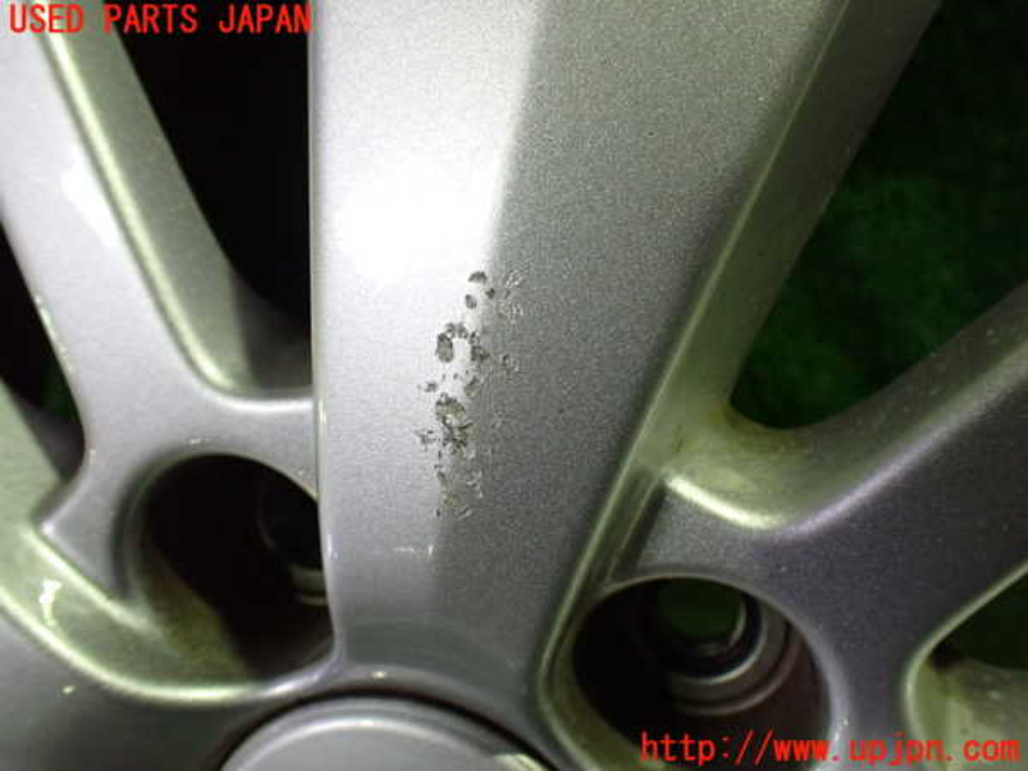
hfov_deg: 60.0
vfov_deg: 46.8
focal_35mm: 30
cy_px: 386
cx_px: 514
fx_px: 891
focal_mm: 5.4
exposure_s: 1/125
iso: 640
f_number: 2.3
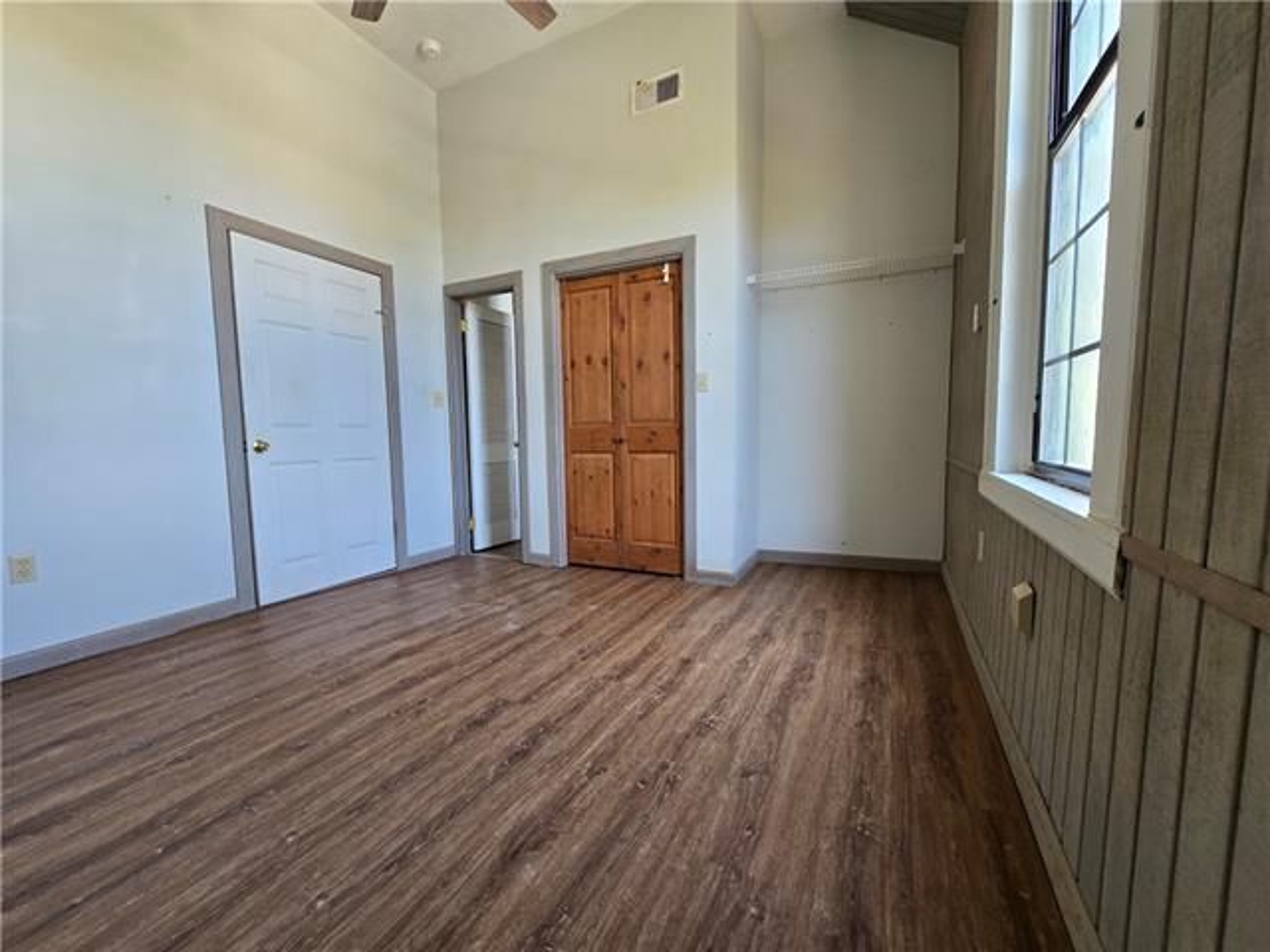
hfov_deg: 106.2
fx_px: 477
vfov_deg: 89.9
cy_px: 476
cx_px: 635
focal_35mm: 13
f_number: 2.2
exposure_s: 1/60
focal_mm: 2.2
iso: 125
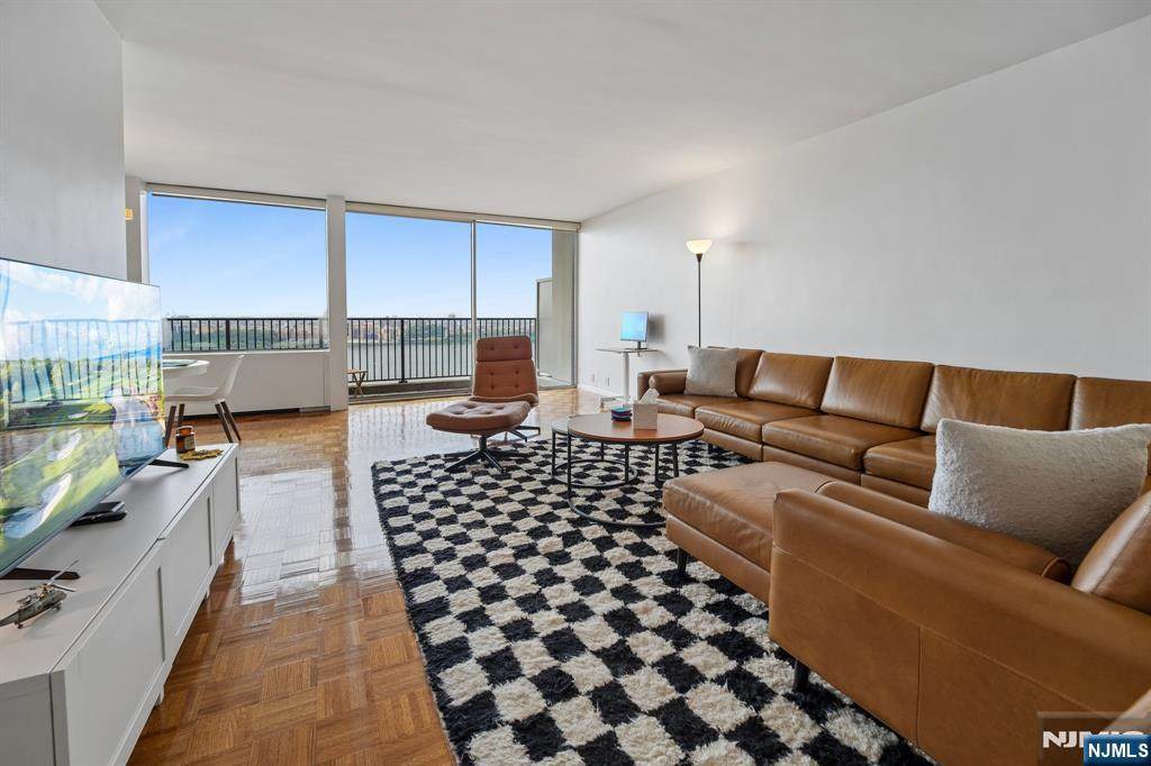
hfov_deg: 104.3
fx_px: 447
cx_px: 576
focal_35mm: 14
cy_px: 383
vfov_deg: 81.2
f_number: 7.1
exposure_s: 1/80
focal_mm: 14
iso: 400
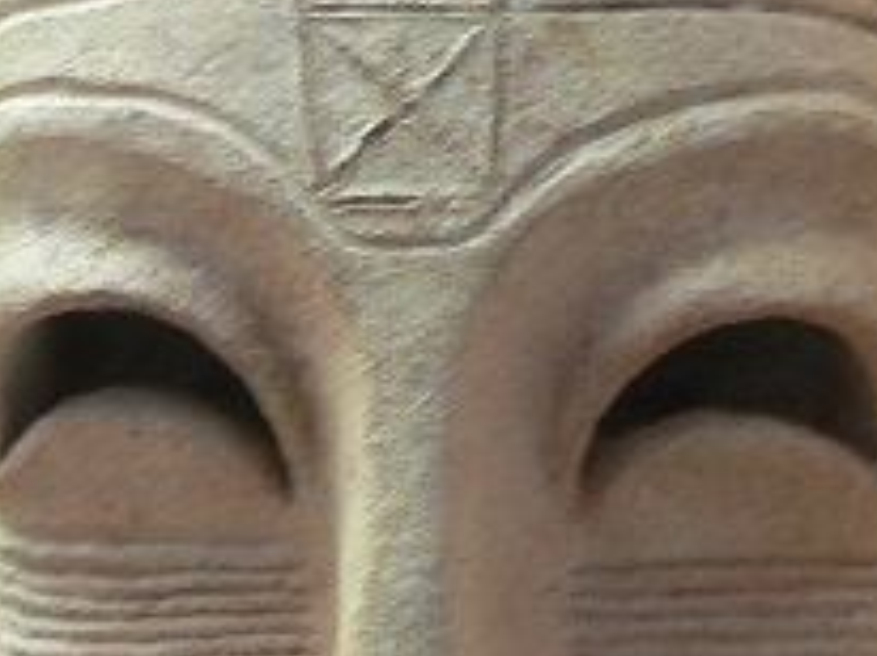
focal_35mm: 140
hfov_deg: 14.1
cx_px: 532
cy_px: 609
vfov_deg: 10.5
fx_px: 3543
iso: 80
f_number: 2.8
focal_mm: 6
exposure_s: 1/4
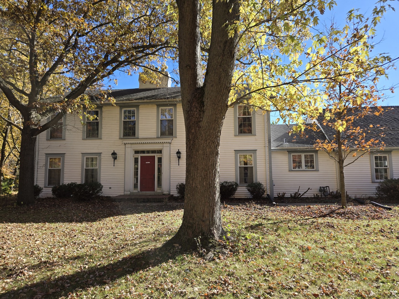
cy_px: 150
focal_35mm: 23
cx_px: 200
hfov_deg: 73.9
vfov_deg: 58.9
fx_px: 265
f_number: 1.8
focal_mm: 5.4
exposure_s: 1/748
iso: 25
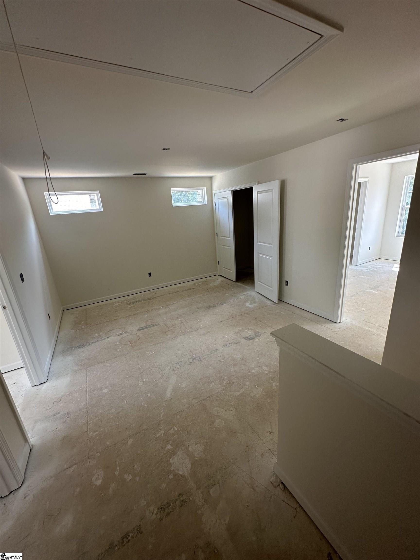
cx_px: 210
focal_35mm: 14
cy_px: 280
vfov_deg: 102.1
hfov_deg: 85.7
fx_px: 226
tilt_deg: -16.7
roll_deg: +4.5
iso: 100
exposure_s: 1/99
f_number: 2.2
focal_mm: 2.22
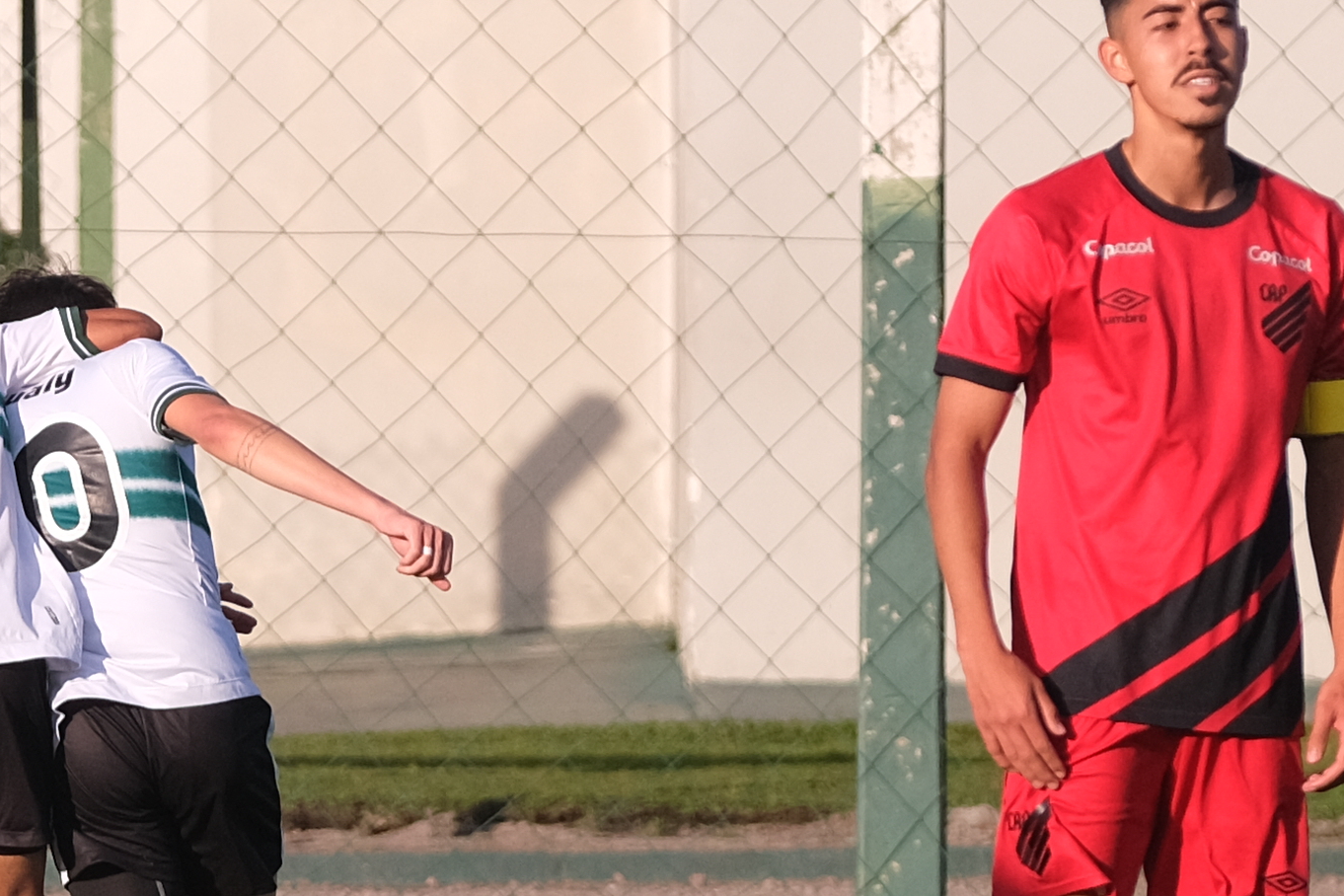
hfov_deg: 2.1
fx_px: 35912
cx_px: 98
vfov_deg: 1.4
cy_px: 646
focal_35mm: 962
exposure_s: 1/2500
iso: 400
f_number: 3.6
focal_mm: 140
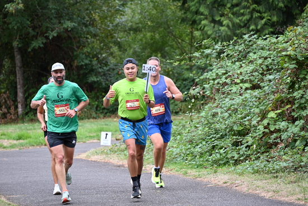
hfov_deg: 10.3
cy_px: 103
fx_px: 1711
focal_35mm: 200
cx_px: 154
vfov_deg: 6.9
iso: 900
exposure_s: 1/250
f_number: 6.3
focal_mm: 200
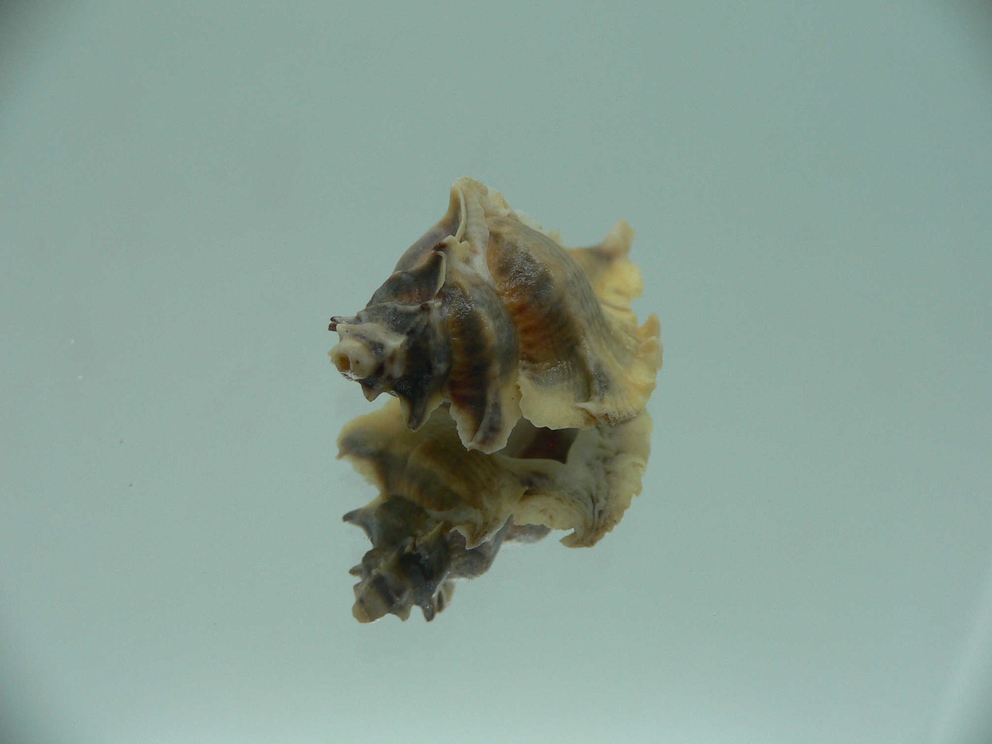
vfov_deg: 40.7
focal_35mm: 35
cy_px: 372
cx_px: 496
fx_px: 1003
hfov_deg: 52.6
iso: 80
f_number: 2.8
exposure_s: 1/60
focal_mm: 4.6
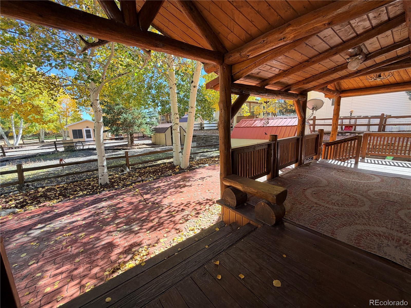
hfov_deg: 102.1
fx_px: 166
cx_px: 206
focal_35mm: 14
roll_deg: +1.7
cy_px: 154
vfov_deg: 85.7
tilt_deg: -10.9
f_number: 2.2
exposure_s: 1/194
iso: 40
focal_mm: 2.22
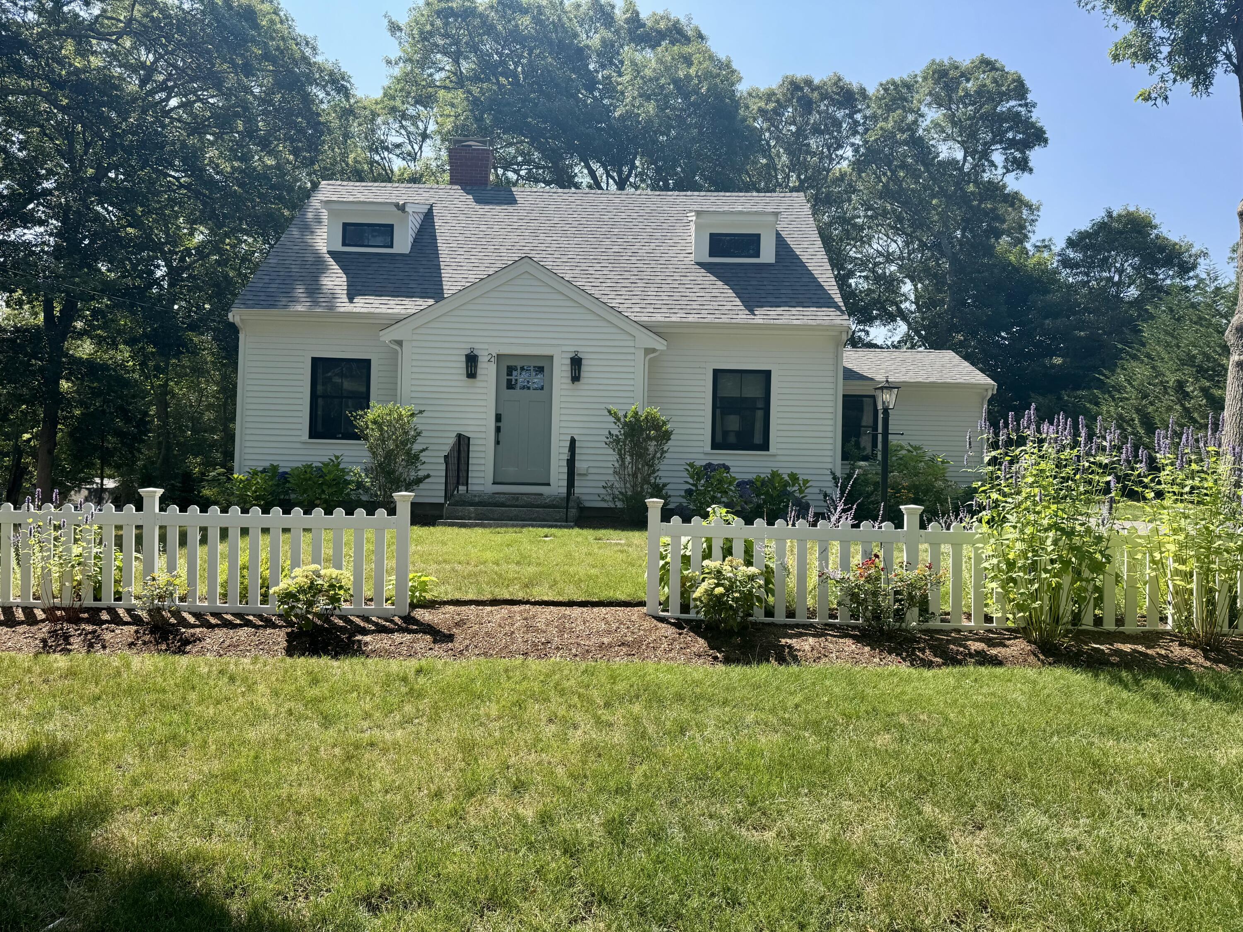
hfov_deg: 71.6
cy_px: 466
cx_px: 622
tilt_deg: +0.6
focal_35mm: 24
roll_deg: -1.6
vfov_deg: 56.8
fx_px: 862
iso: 80
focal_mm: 6.76
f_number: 1.78
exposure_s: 1/1678
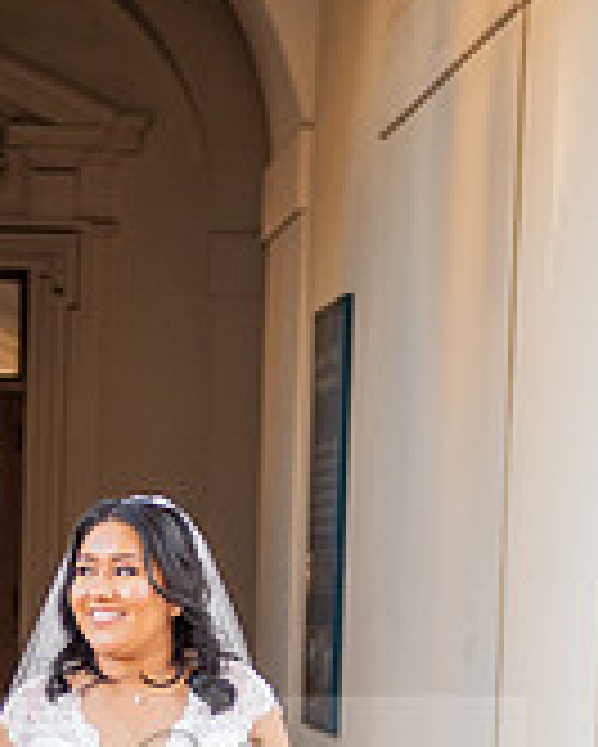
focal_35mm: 184
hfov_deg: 8.4
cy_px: 952
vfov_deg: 10.3
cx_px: 75
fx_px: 4067
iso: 500
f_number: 2.8
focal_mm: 48
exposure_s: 1/250
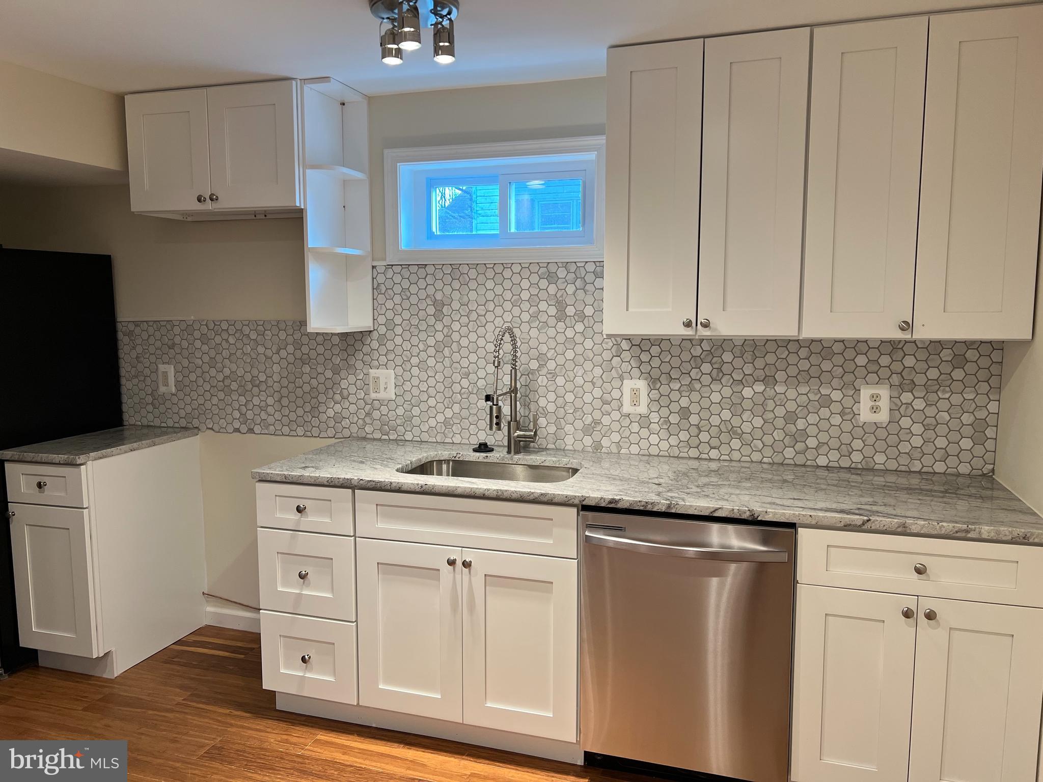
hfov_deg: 67.3
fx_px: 783
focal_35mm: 26
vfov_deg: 53.1
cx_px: 522
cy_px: 391
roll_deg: +0.4
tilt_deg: -8.4
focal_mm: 5.7
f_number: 1.5
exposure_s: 1/120
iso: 125
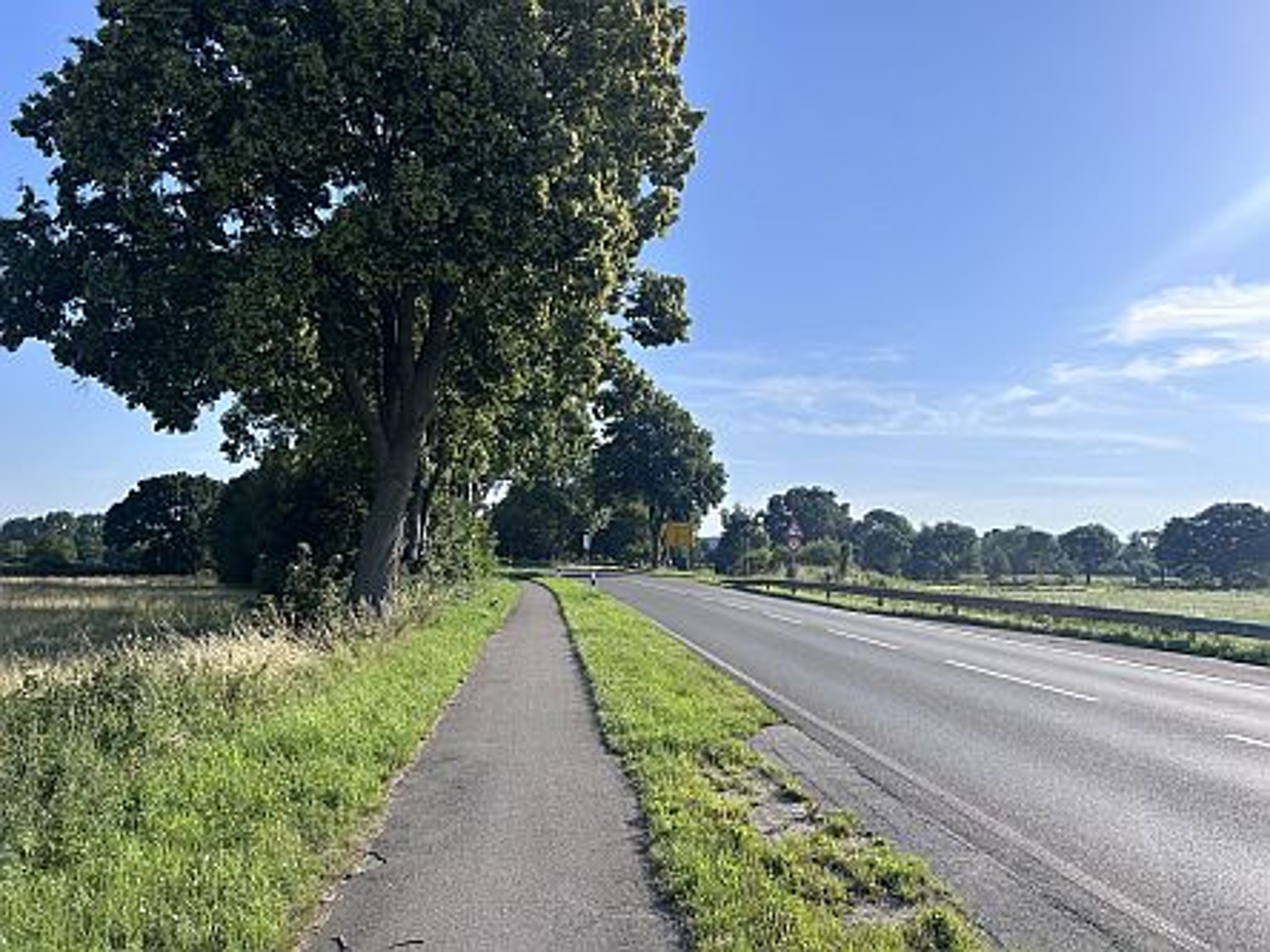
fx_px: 954
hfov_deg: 67.3
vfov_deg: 53.1
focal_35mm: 26
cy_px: 476
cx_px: 635
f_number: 1.5
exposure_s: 1/5882
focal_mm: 5.7
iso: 50
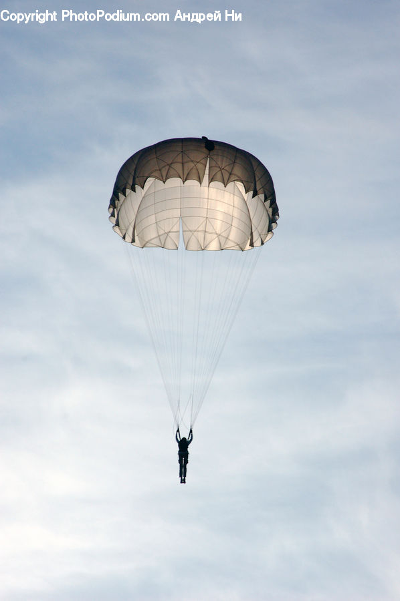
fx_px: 4635
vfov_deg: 7.4
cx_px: 200
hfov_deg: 4.9
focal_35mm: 278
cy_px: 300
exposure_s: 1/4000
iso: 800
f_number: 10
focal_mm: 185
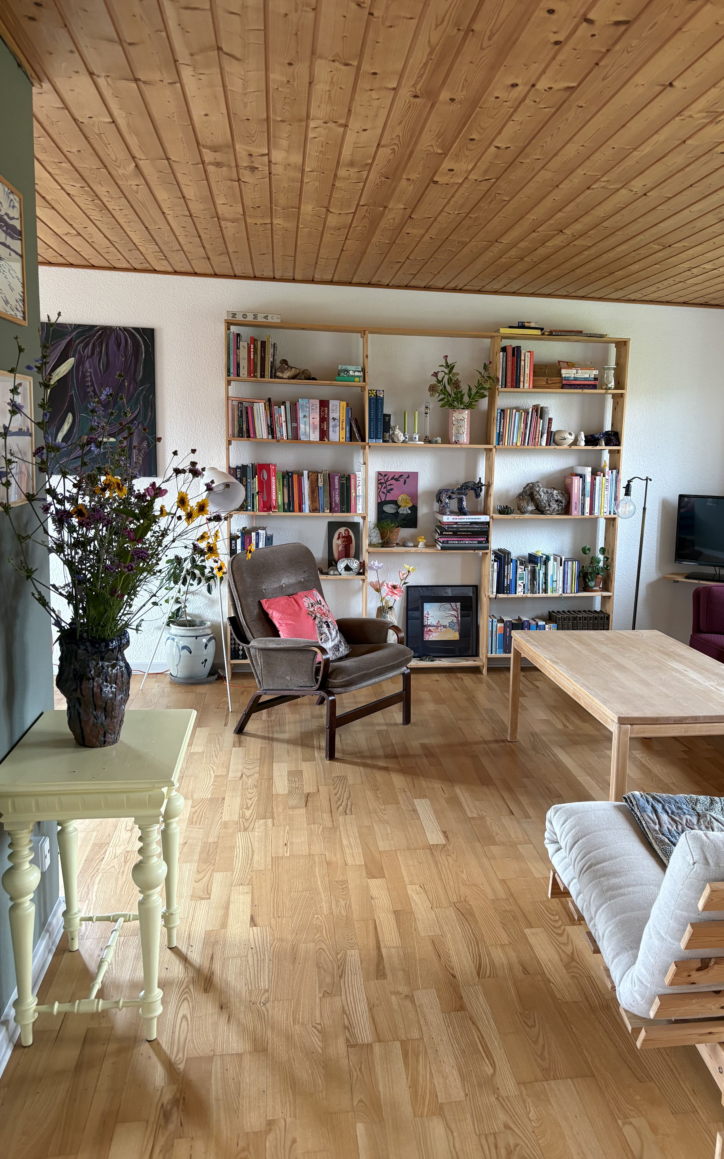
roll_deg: -1.6
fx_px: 884
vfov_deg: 66.5
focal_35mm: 28
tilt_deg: -7.0
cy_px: 572
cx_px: 437
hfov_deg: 44.3
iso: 160
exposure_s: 1/50
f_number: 1.6
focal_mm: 5.96
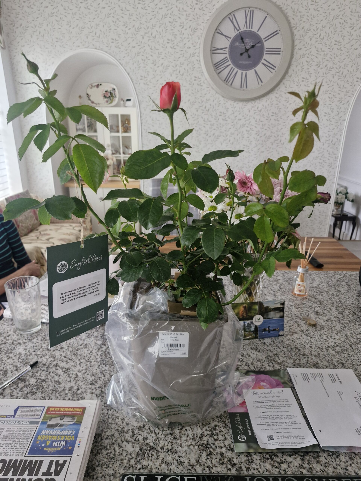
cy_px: 240
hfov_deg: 58.9
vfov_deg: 73.9
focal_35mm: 23
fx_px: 320
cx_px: 180
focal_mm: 5.54
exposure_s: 1/100
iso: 500
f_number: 1.8
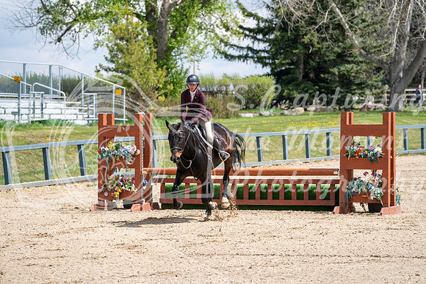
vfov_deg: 7.7
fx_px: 2119
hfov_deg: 11.5
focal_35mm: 179
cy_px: 142
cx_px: 213
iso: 100
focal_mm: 179
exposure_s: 1/400
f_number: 5.6
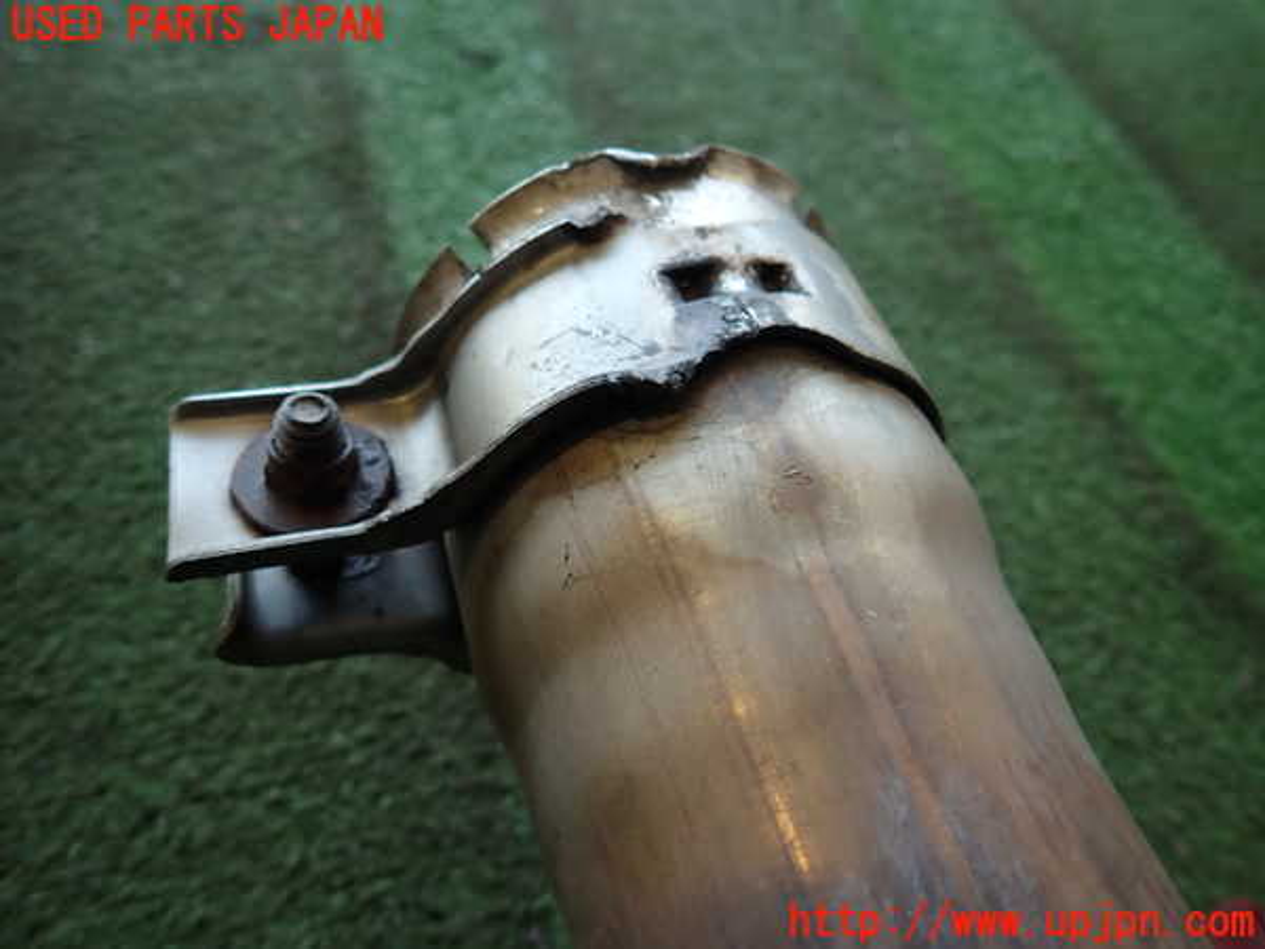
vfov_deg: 54.9
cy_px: 474
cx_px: 632
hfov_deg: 69.4
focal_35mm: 25
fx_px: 914
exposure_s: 1/60
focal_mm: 4.5
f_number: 2
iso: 100
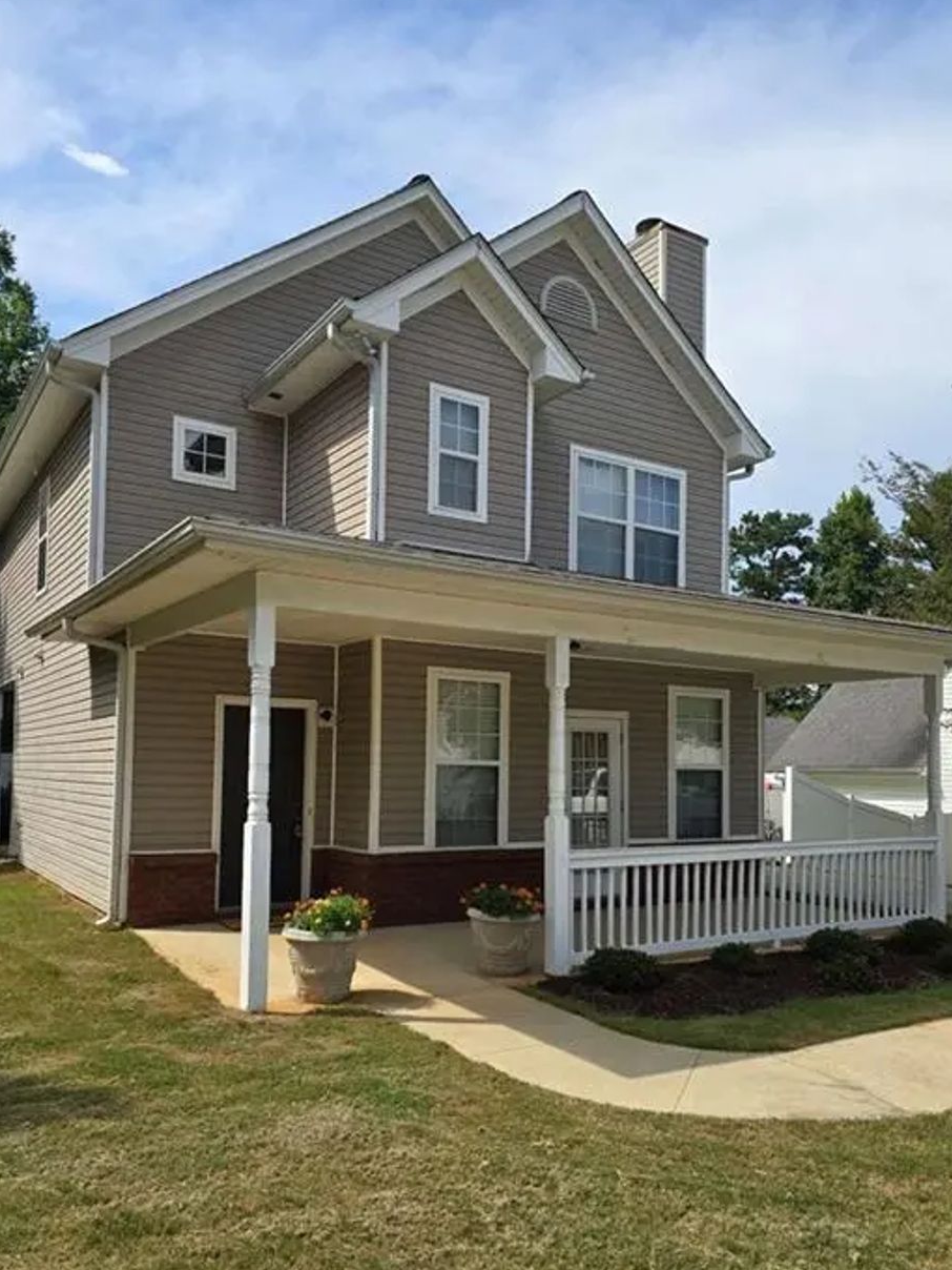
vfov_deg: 67.1
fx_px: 953
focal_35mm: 26
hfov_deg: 53.0
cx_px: 450
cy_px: 710
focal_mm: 6.3
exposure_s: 1/703
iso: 12
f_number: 1.7
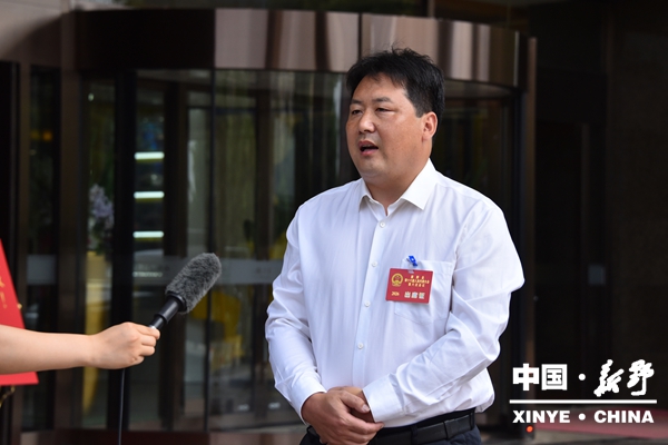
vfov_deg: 13.7
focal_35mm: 100
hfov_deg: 20.4
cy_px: 222
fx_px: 1855
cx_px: 334
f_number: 7.1
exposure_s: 1/1250
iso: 800
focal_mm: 100
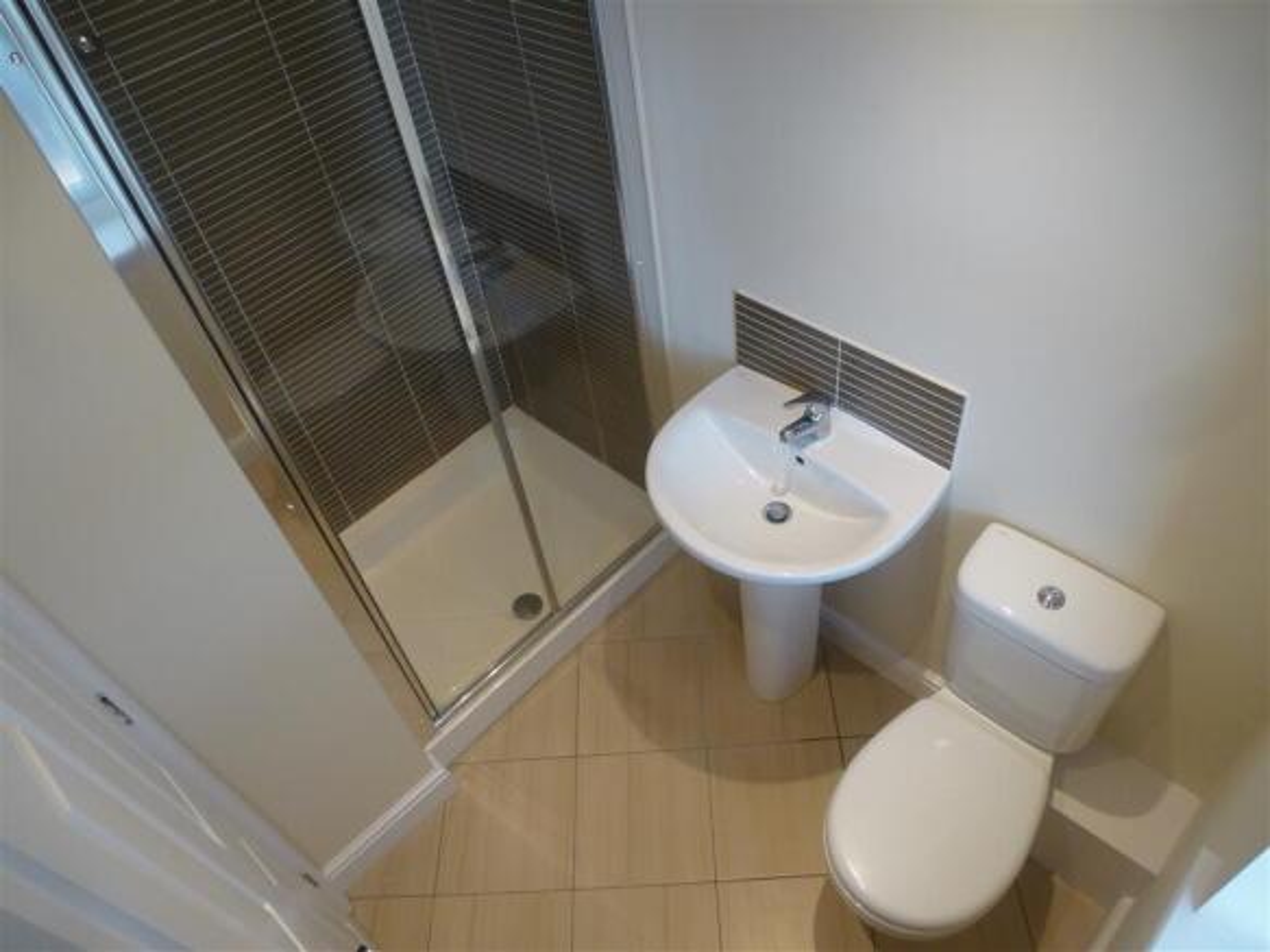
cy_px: 476
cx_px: 635
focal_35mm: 24
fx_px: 880
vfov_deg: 56.8
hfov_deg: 71.6
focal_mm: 4.3
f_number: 3.3
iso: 200
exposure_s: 1/60
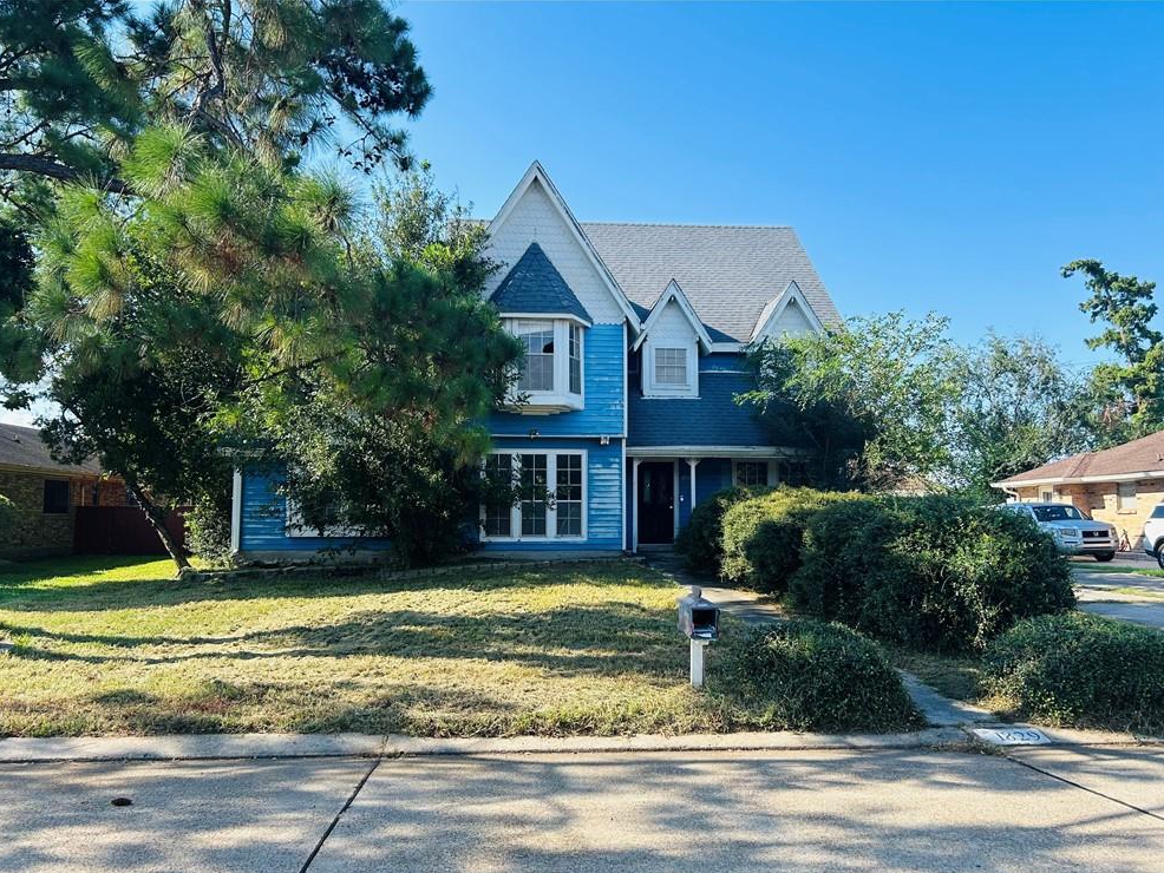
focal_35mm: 27
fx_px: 908
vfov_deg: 51.4
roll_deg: +0.1
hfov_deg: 65.3
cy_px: 452
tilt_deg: +4.2
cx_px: 580
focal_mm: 5.7
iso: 50
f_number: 1.5
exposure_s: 1/1698
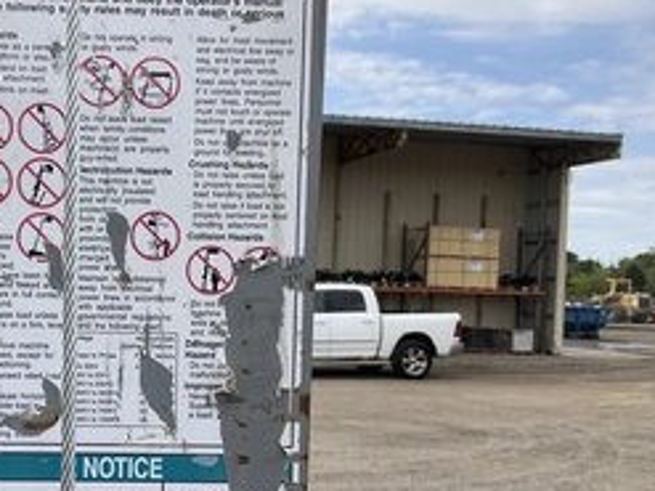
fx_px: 889
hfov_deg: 39.2
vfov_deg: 30.7
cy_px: 321
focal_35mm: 47
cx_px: 154
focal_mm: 3
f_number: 1.8
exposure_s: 1/1730
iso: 25
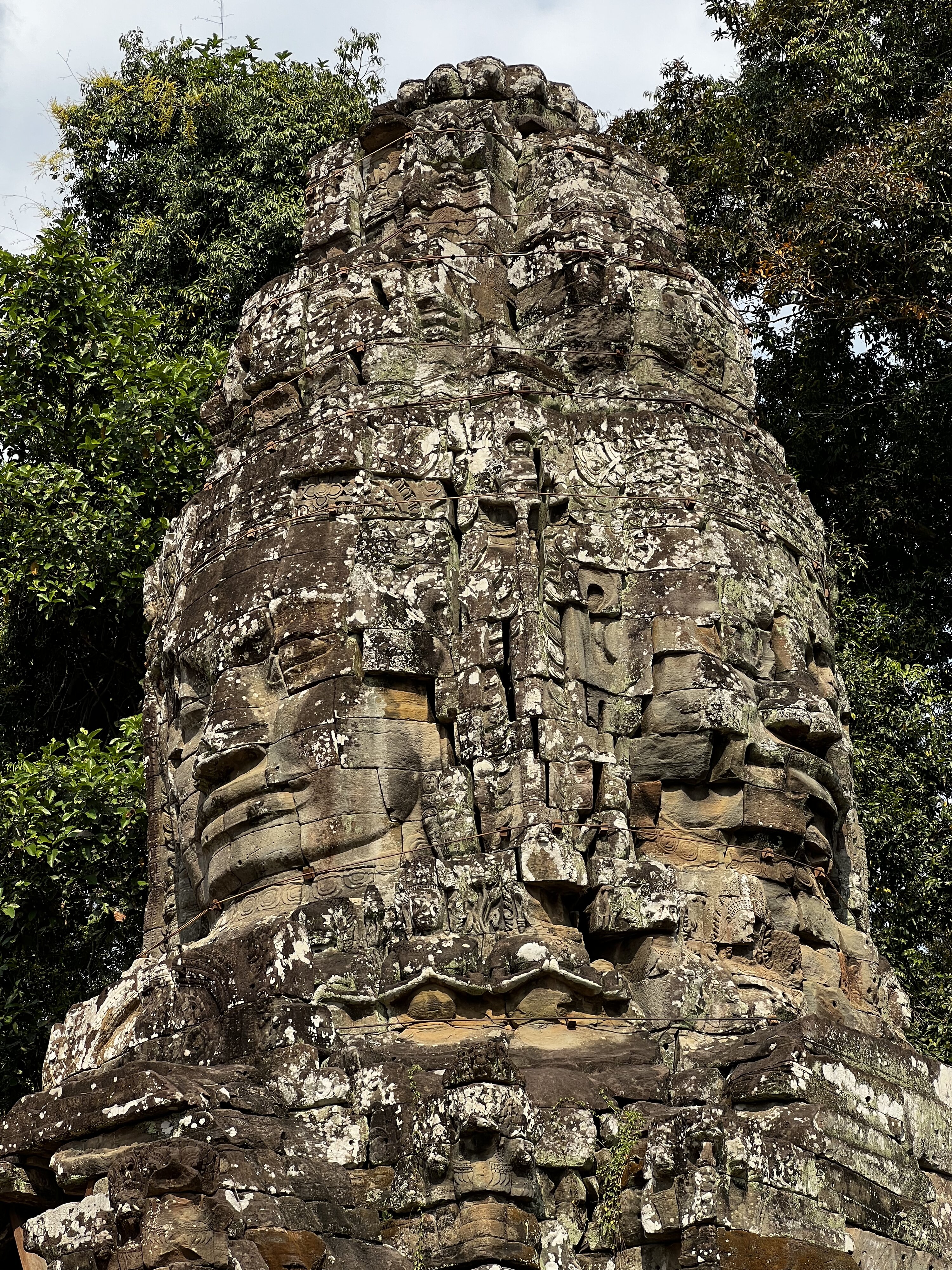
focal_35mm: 77
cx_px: 476
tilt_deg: +26.1
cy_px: 635
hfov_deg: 19.1
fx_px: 2824
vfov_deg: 25.3
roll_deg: +1.8
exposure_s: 1/440
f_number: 2.8
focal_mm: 9
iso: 32
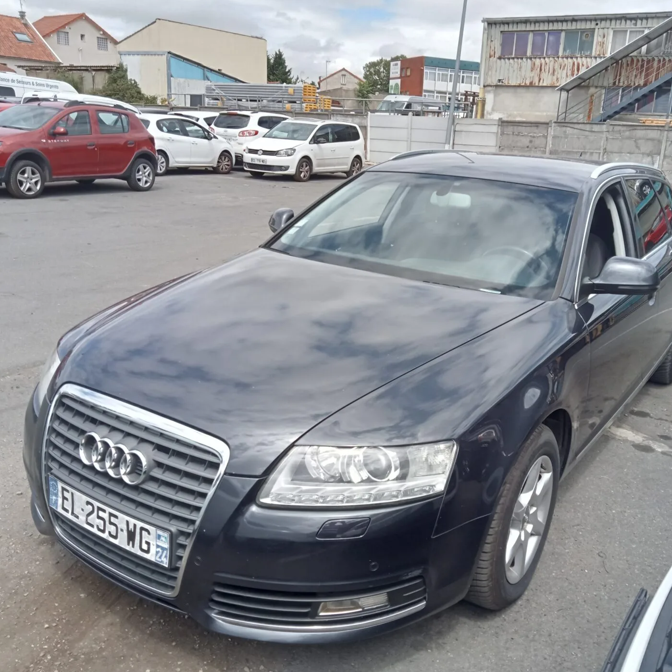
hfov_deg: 48.3
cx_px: 384
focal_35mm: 34
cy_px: 338
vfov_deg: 48.5
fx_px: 747
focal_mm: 3.46
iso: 100
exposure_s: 1/933
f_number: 2.2
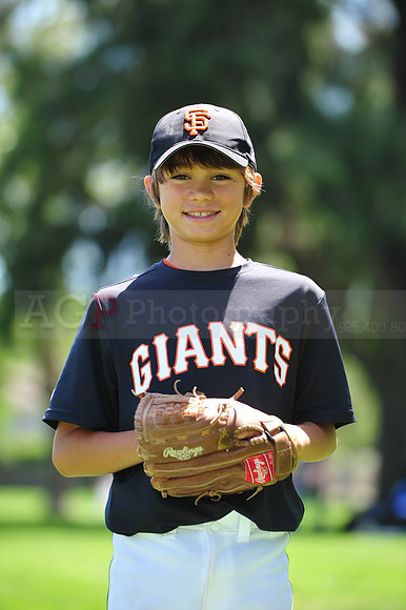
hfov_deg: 6.9
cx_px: 203
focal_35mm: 200
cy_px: 305
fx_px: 3387
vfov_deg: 10.3
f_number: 4.5
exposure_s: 1/320
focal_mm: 200
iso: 200
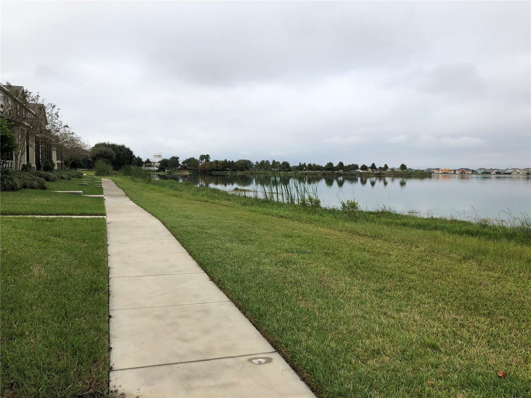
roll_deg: +0.2
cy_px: 199
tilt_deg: -2.6
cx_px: 266
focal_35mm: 28
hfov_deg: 63.4
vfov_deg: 49.7
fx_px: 430
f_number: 1.8
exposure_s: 1/2183
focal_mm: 4
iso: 20
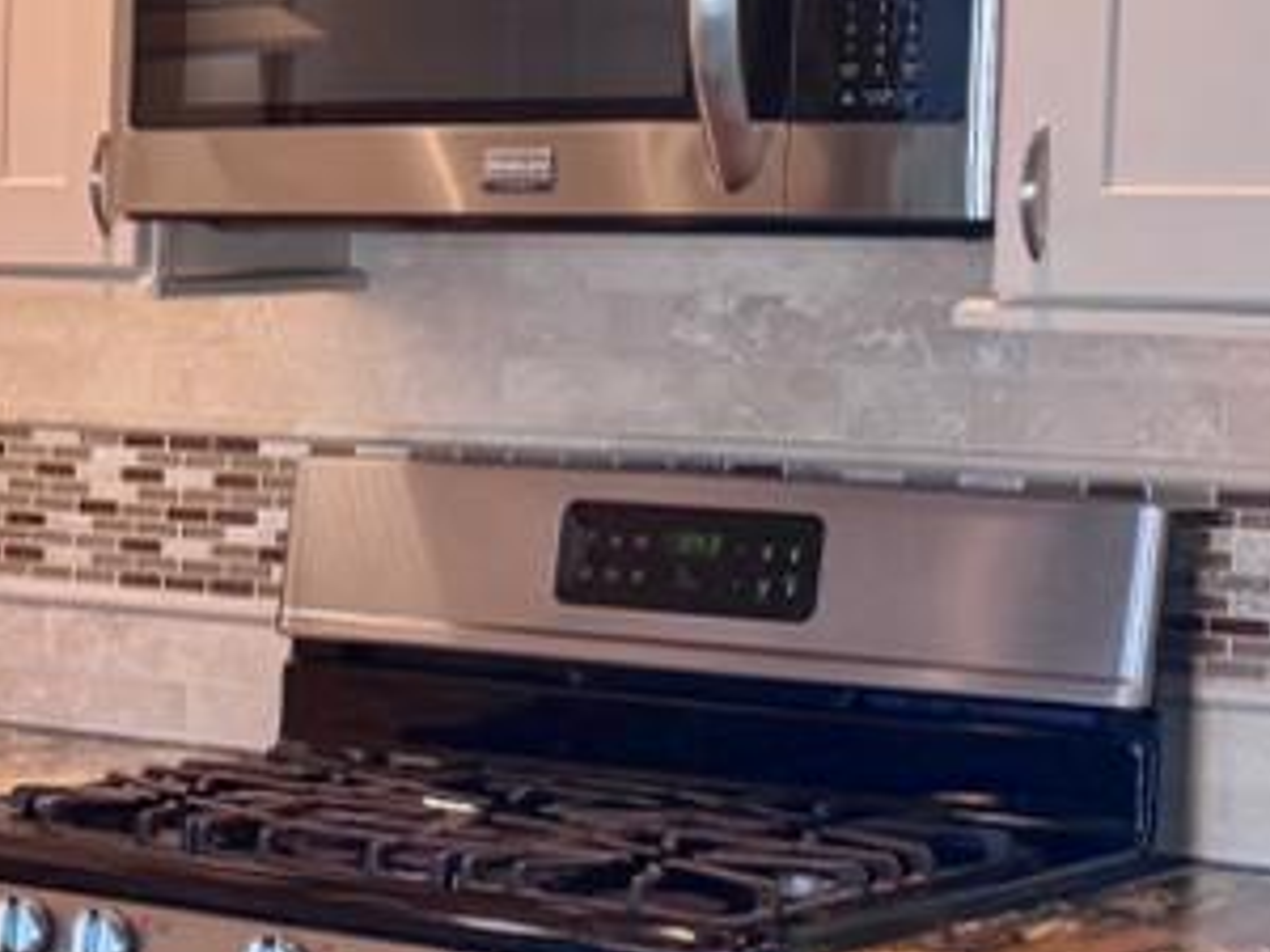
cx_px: -1143
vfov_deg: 12.3
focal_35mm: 120
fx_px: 4403
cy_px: 616
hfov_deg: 14.2
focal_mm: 6.76
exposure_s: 1/60
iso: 125
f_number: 1.78
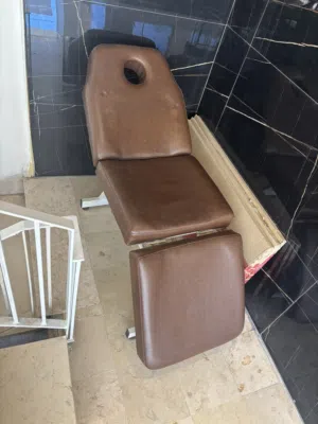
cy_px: 212
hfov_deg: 53.1
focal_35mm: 26
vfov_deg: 67.3
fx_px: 318
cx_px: 159
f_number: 1.6
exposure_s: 1/60
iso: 160
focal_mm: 5.96
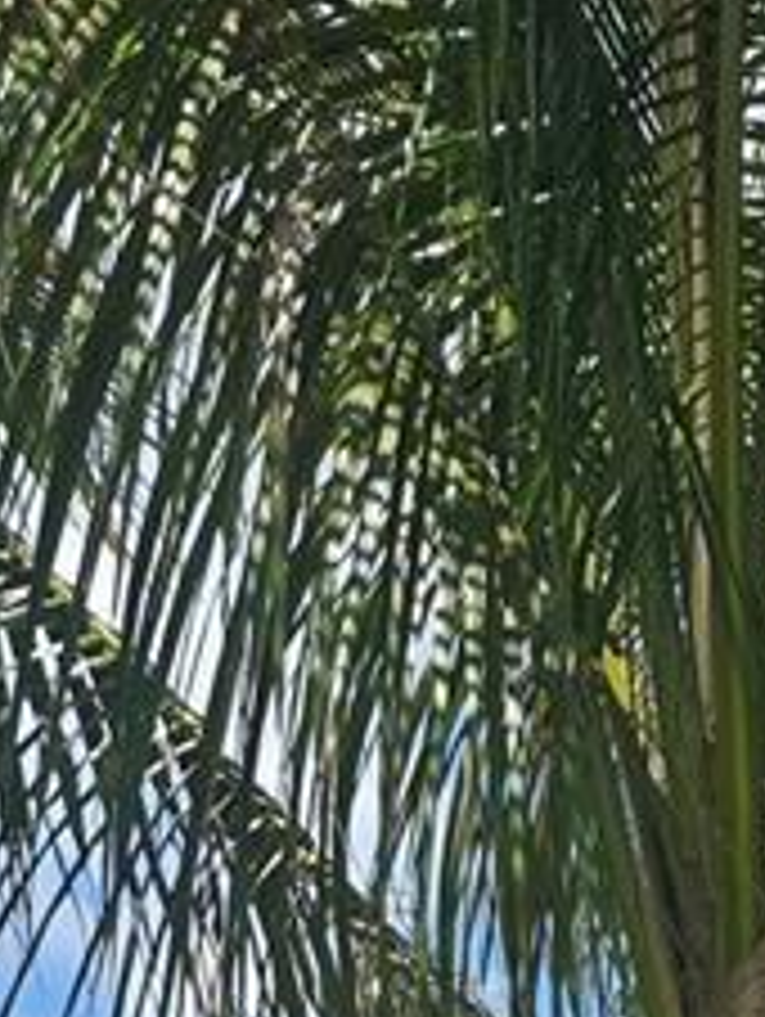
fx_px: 3588
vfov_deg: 12.5
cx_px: 832
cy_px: 2470
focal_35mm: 122
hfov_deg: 12.0
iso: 12
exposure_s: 1/526
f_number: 1.7
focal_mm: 6.3
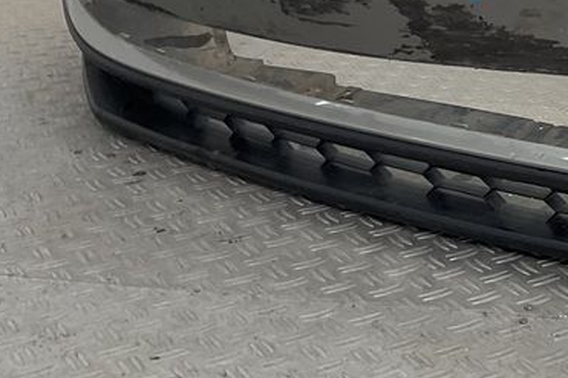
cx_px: 752
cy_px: -141
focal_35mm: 82
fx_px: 1293
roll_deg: -4.7
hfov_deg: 22.1
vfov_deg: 15.7
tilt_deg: -7.4
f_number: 1.8
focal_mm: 3
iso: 16
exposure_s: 1/190
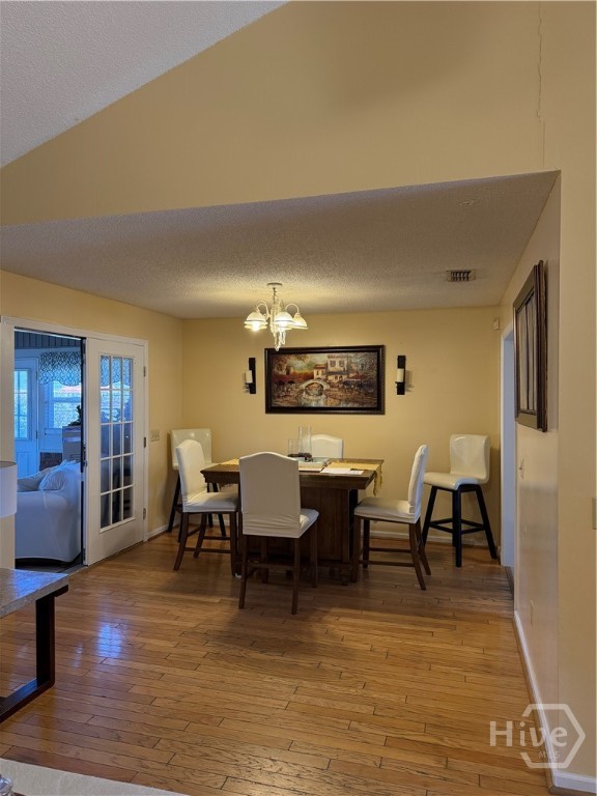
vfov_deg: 71.6
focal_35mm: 24
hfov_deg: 56.8
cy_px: 398
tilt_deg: -0.5
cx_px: 298
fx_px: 552
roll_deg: -0.8
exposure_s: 1/120
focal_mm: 6.76
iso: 250
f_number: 1.78
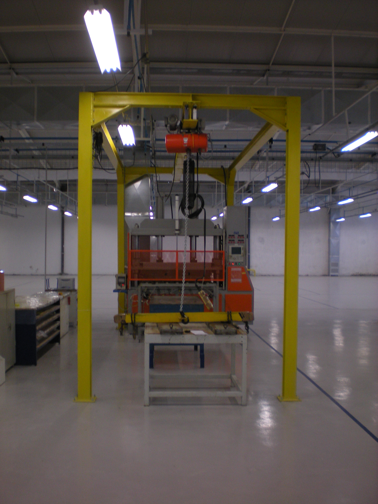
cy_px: 252
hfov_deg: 37.7
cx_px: 189
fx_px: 553
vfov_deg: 49.0
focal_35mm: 38
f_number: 3.1
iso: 123
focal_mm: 6.3
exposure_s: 1/61
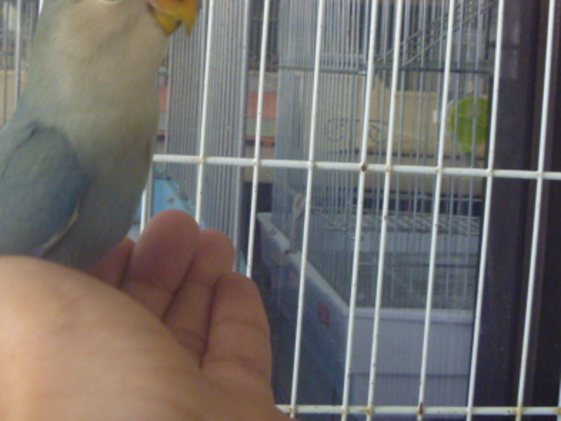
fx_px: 924
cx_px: 116
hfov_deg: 32.9
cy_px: 93
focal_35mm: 57
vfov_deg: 25.3
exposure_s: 1/125
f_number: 3.5
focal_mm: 6.3
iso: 400
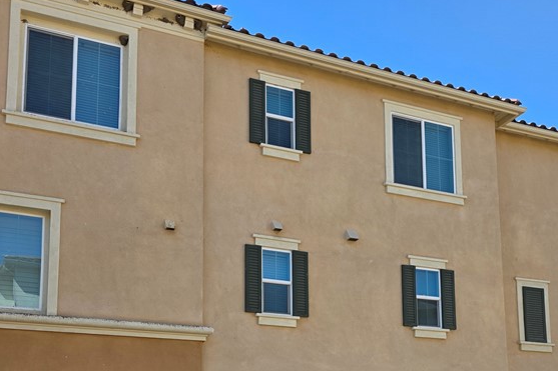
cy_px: 363
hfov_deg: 44.5
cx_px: 303
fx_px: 682
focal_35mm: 44
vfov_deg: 28.7
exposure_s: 1/2969
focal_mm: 6.3
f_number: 1.7
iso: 80
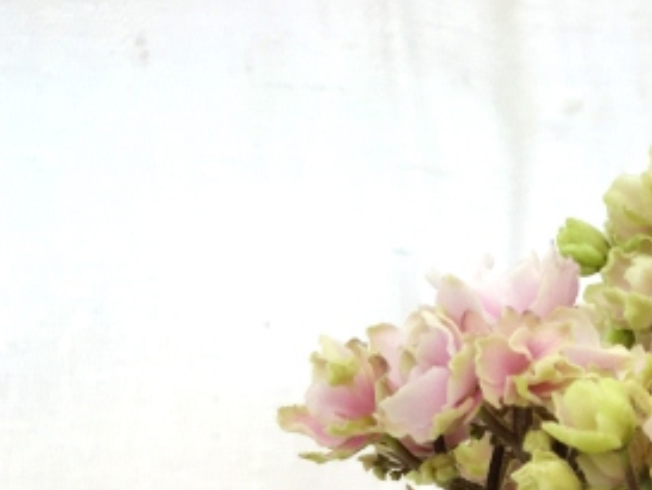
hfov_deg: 20.6
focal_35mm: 85
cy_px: 710
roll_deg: -1.7
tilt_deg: -35.2
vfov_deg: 16.1
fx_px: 1602
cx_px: 886
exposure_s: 1/60
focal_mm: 4.15
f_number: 2.2
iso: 25
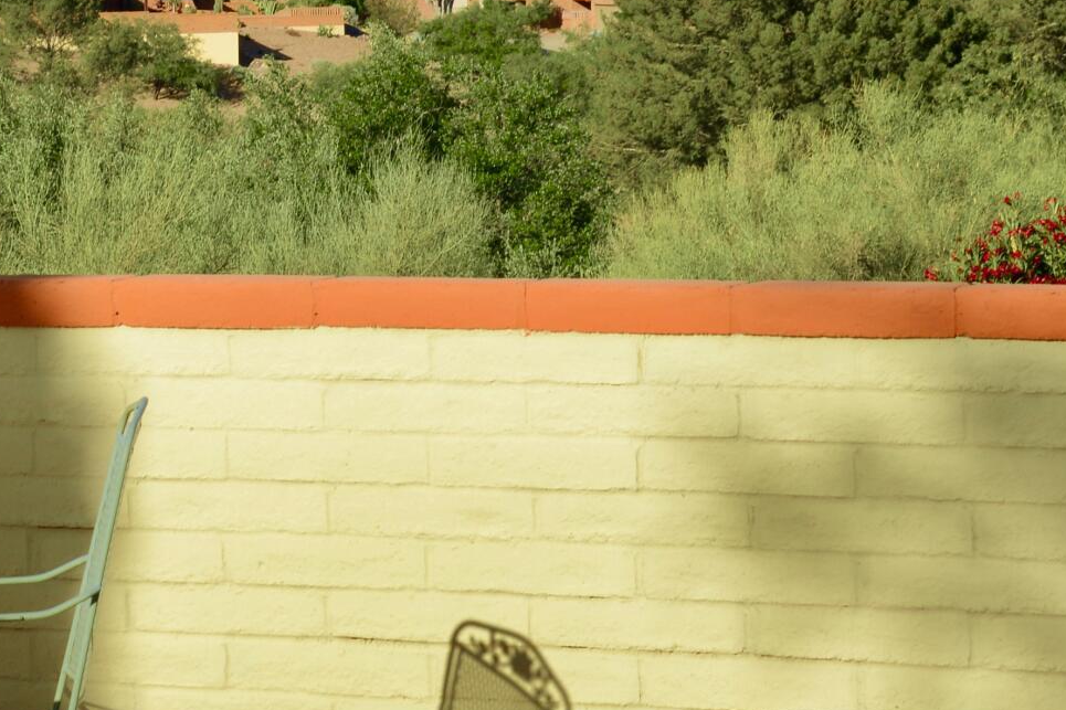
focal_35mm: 171
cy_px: 81
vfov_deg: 8.0
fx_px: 5062
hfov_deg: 11.8
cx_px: -127
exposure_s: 1/250
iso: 250
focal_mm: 55
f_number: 16
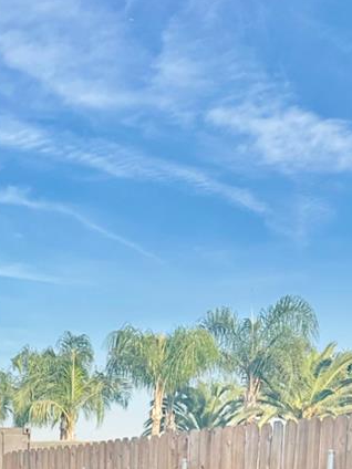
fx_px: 1152
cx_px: -49
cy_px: 788
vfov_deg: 18.9
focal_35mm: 85
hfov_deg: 16.7
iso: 80
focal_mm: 6.86
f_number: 1.78
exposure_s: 1/1144
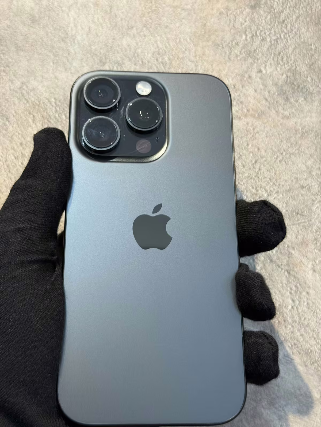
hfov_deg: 30.3
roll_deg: -2.3
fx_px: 593
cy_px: 214
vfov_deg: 39.7
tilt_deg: +11.0
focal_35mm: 48
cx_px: 160
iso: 125
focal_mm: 6.76
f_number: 1.78
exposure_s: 1/50
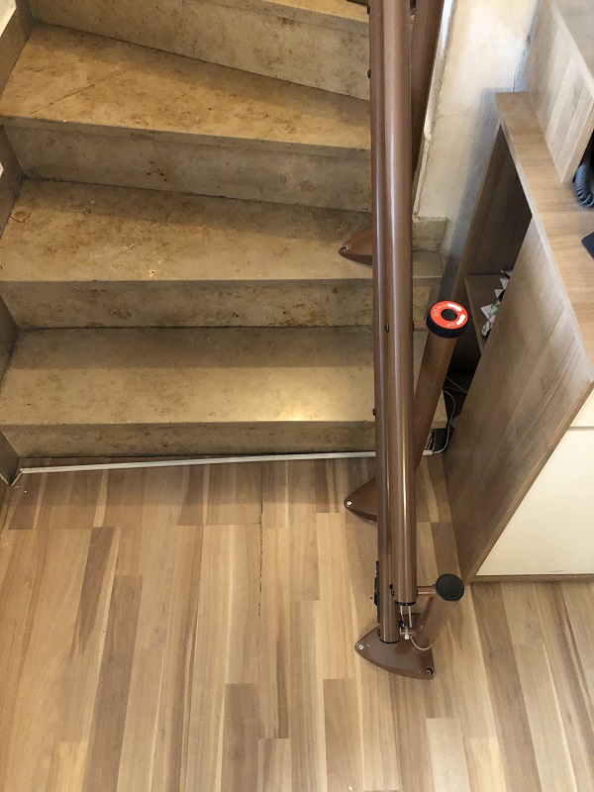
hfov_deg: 49.7
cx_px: 297
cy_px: 396
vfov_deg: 63.4
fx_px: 641
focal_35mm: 28
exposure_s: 1/5
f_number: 1.8
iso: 80
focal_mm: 4
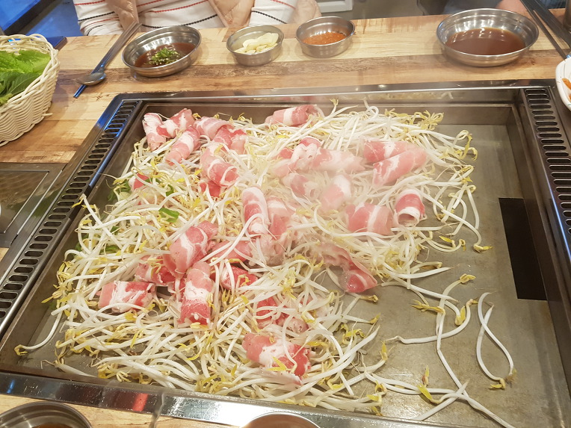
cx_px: 286
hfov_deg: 67.3
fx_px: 429
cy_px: 214
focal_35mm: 26
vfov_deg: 53.1
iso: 160
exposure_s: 1/30
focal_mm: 4.3
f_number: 1.7
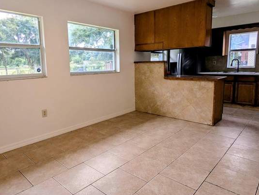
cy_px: 90
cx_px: 116
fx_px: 180
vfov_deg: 56.8
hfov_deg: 71.3
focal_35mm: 24
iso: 51
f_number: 2.2
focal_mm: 2.35
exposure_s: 1/131
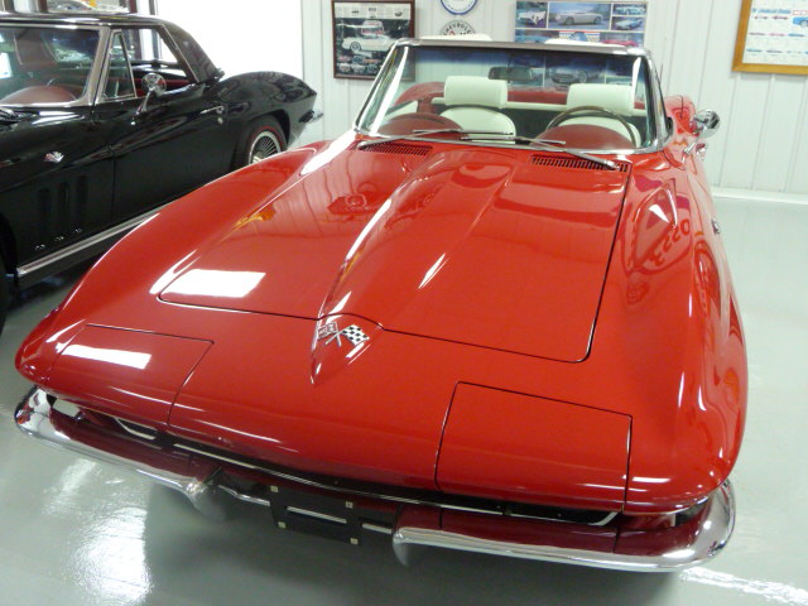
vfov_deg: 42.9
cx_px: 404
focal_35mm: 33
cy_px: 303
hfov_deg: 55.4
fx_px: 770
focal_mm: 4.7
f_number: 3.3
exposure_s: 1/25
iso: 400
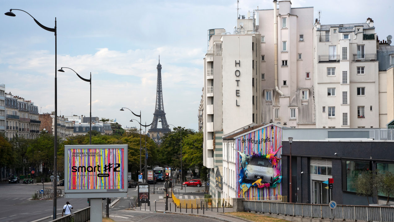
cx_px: 198
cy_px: 120
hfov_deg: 28.6
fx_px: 773
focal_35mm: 74
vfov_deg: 16.3
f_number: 8
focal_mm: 70
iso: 800
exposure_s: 1/400
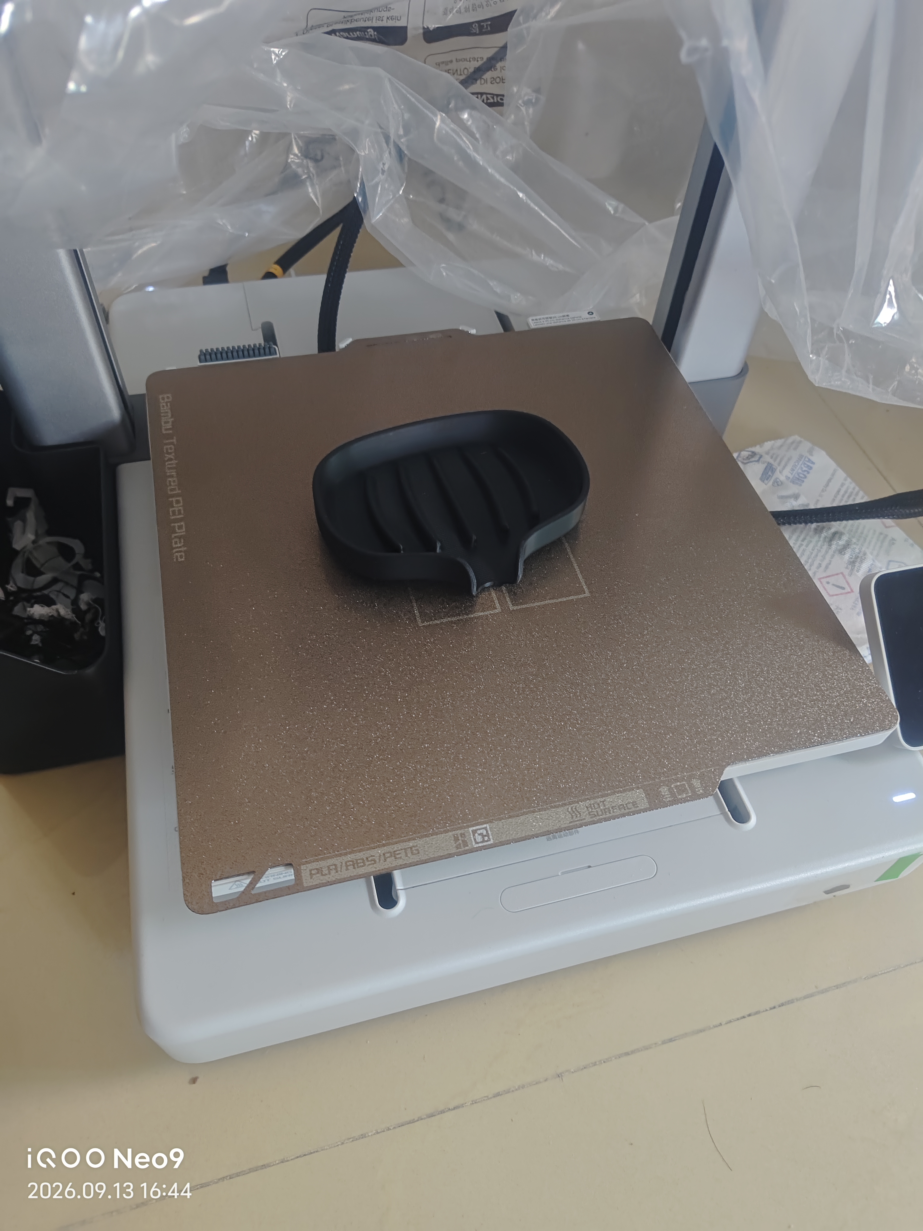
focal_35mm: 23
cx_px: 462
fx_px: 818
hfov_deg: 58.9
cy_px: 616
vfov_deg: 73.9
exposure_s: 1/33.3
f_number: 1.88
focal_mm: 5.56
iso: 1638
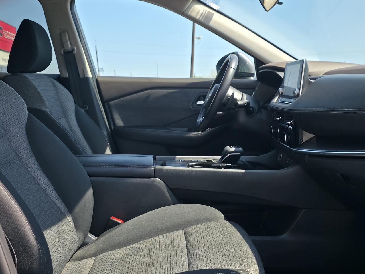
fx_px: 359
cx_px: 182
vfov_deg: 41.8
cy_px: 137
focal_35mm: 34
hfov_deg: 54.0
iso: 50
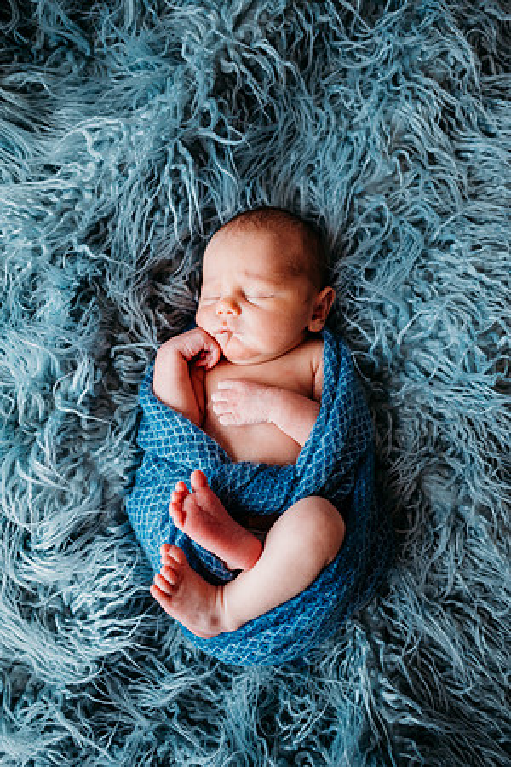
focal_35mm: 24
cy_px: 384
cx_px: 256
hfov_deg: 53.1
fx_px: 511
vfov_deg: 73.7
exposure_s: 1/200
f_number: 2.2
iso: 80
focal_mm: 24
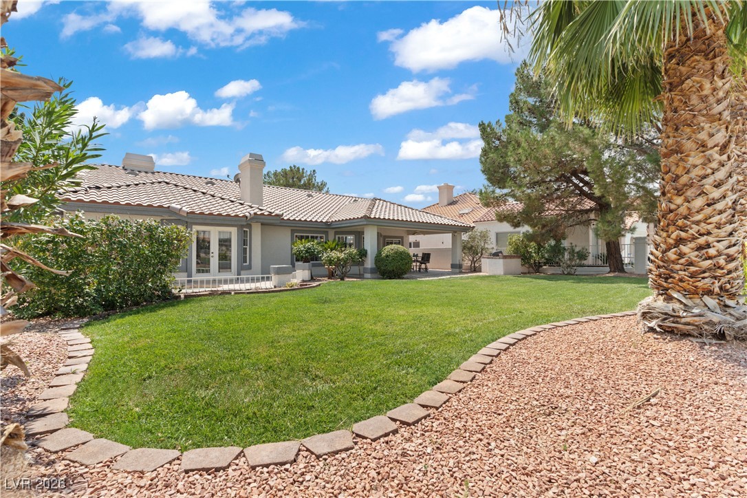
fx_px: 332
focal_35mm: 16
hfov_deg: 96.7
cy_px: 249
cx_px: 374
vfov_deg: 73.7
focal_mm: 16
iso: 200
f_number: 9
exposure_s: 1/25
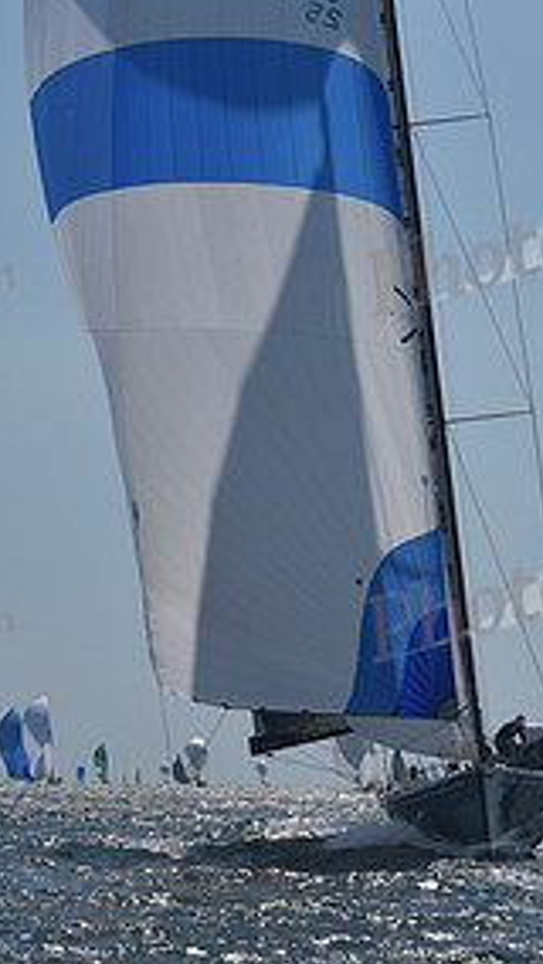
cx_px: 192
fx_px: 3835
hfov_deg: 8.1
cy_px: 102
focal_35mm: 150
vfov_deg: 14.2
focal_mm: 70
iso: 250
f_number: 8
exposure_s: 1/1250
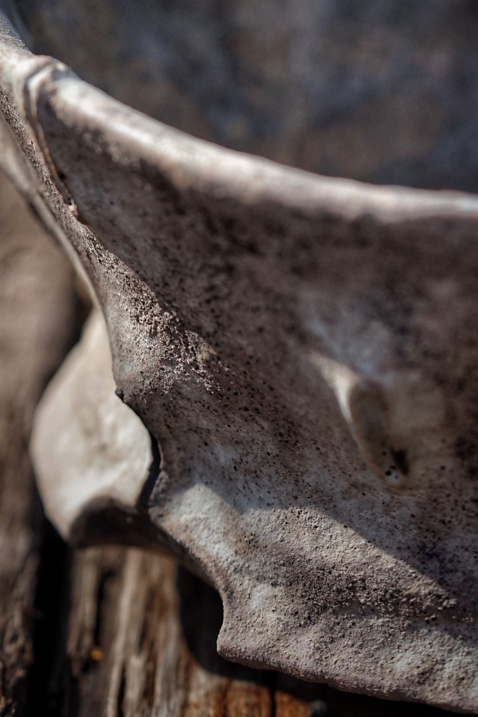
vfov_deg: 12.4
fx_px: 3285
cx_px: 211
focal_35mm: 165
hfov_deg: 8.3
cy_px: 143
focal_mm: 90
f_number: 4
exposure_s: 1/1600
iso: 500
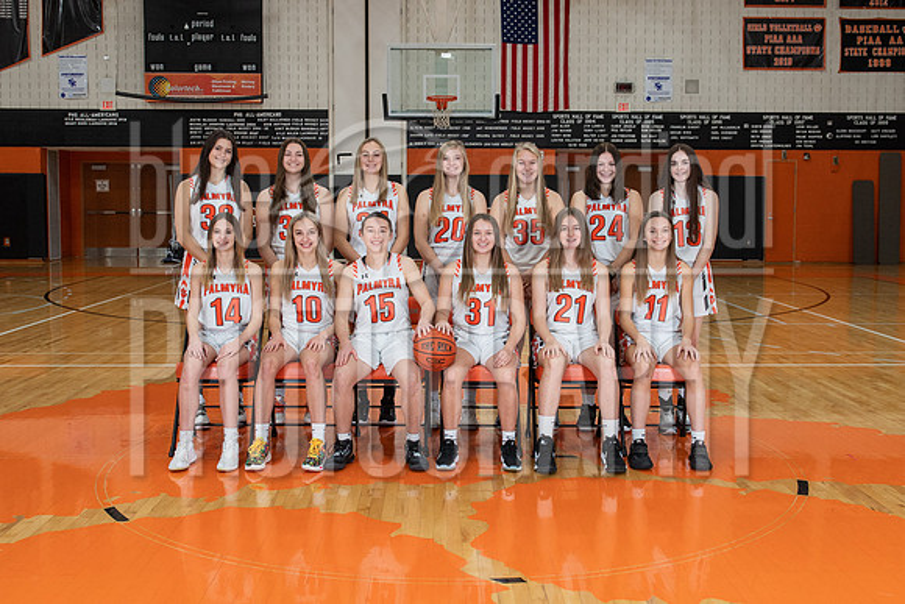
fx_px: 1038
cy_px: 271
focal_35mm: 41
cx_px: 460
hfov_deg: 47.1
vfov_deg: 32.4
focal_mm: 31
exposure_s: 1/200
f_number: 6.3
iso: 1600
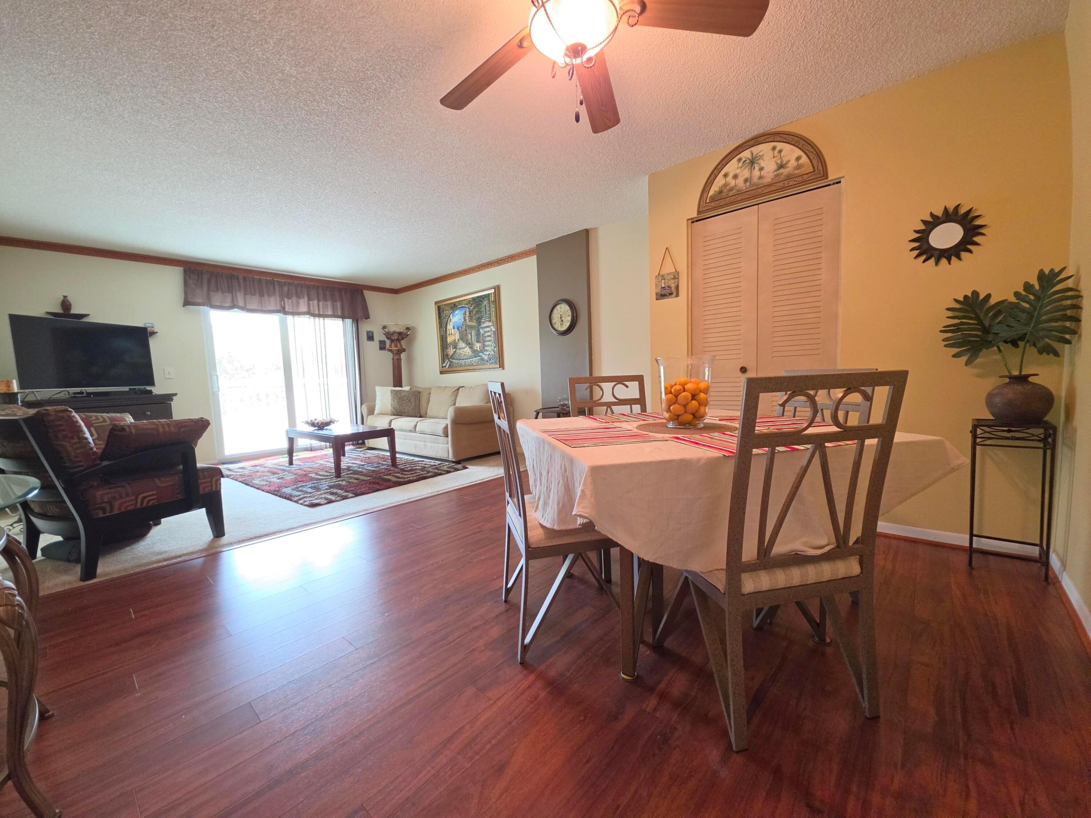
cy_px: 409
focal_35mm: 13
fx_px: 410
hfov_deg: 106.2
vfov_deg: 89.9
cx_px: 546
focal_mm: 2.2
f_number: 1.9
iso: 200
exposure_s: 1/120
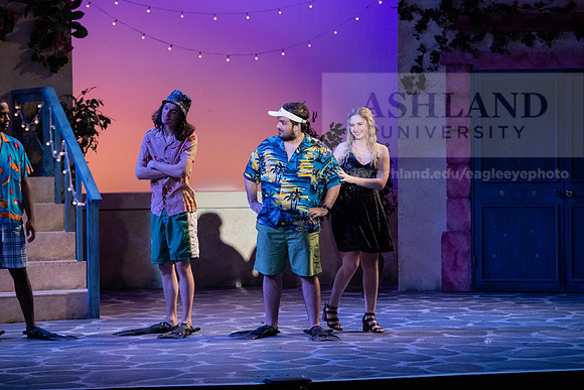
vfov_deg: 10.6
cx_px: 292
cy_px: 195
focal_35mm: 130
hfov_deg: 15.8
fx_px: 2109
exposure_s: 1/400
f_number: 3.5
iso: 4000
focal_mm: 130
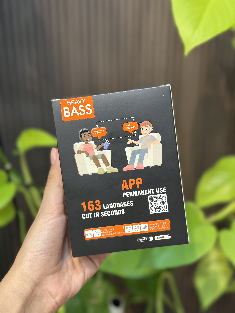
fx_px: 434
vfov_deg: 39.7
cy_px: 156
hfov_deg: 30.3
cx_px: 118
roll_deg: -0.4
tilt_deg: -23.1
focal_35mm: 48
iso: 125
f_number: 1.78
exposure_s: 1/100
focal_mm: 6.86
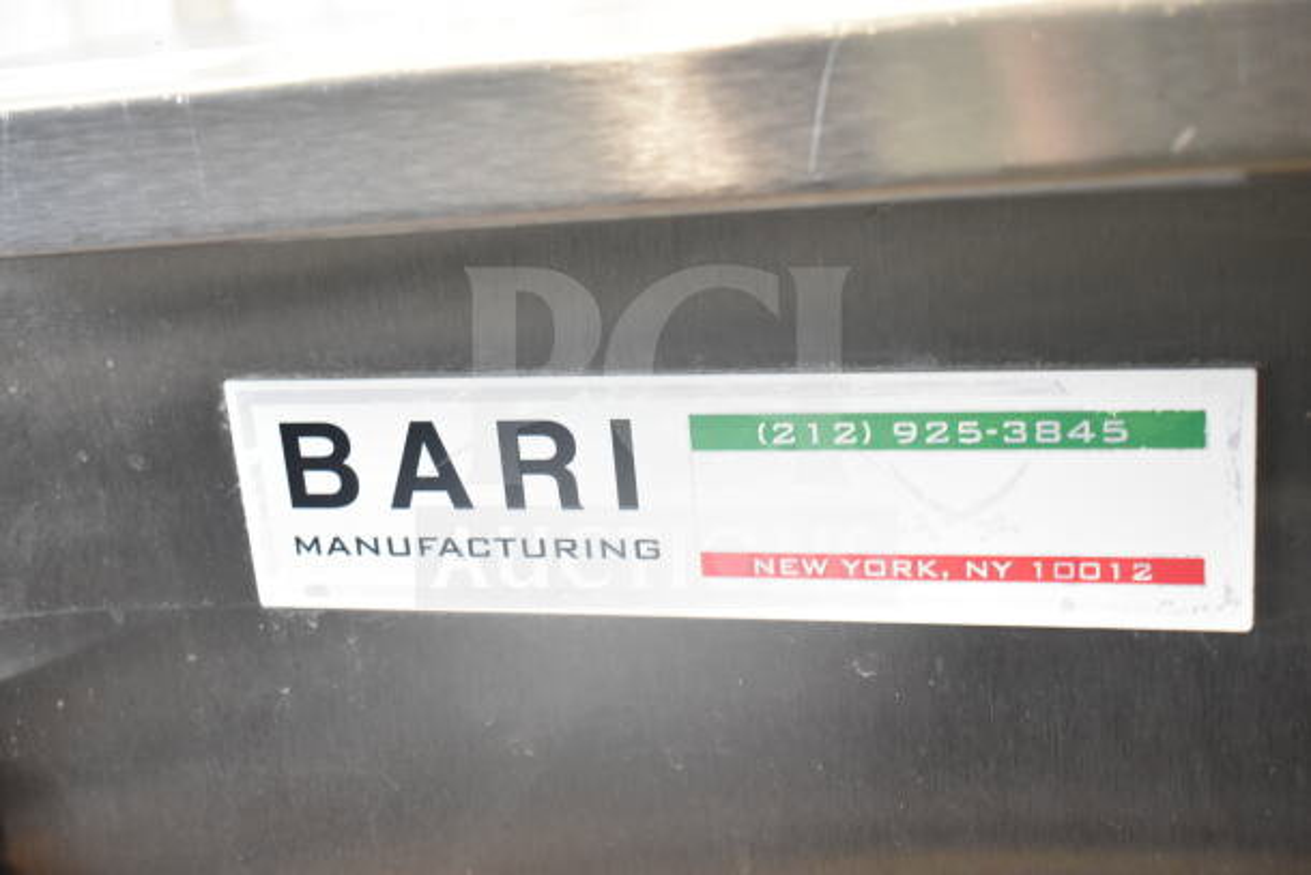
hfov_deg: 42.3
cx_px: 656
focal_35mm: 46
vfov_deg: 29.0
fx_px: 1694
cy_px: 438
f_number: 4.2
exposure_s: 1/50
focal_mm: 31
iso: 2000
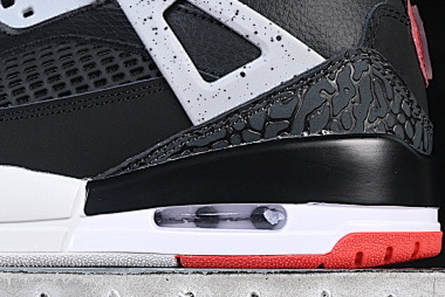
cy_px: 5
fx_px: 2635
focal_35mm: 213
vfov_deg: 6.4
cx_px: 19
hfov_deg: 9.6
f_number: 6.3
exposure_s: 1/60
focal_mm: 50
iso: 160
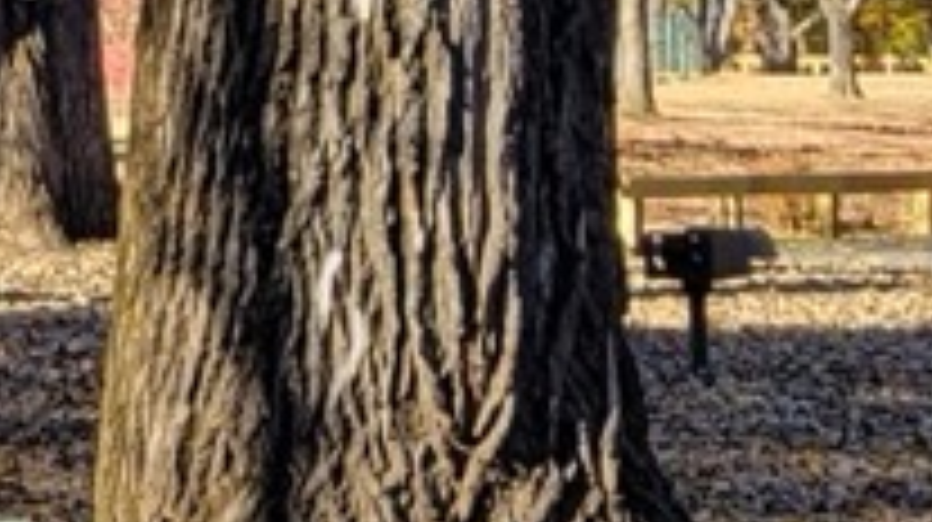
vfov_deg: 5.4
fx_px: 5407
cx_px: -1198
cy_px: -472
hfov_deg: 9.0
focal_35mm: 219
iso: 40
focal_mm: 5.4
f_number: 1.8
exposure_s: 1/593
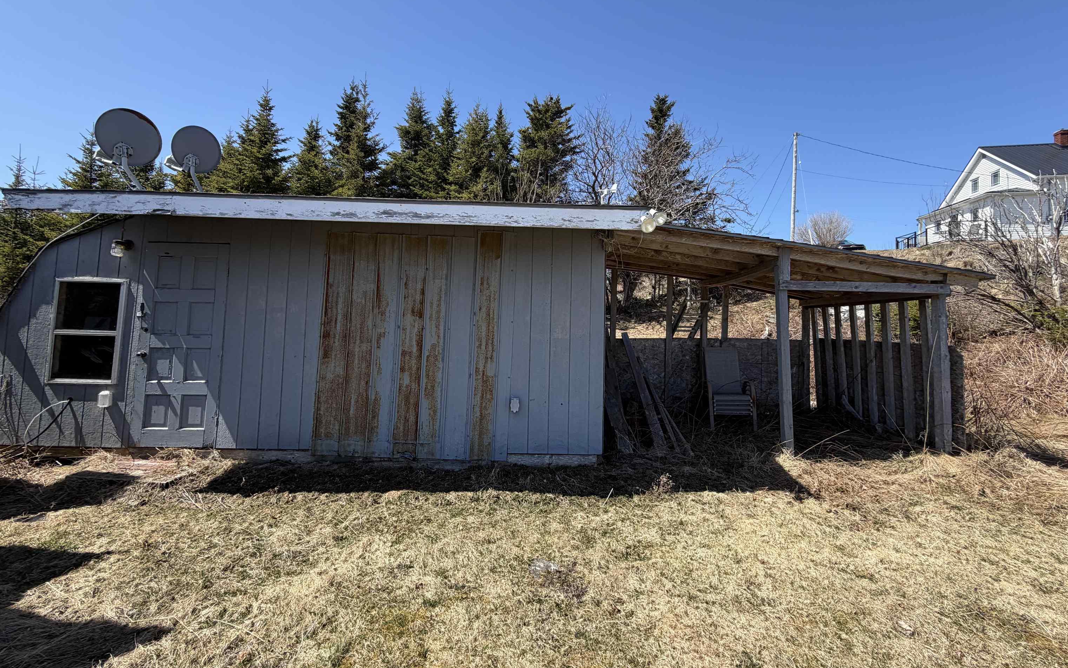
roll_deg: -1.0
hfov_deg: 101.5
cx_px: 534
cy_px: 311
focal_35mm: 15
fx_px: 437
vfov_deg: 74.7
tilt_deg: +1.4
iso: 32
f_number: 2.2
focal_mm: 2.22
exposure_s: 1/770
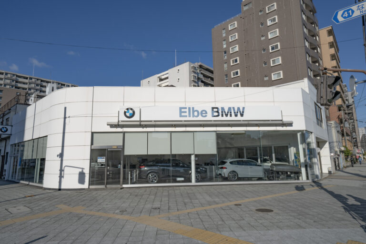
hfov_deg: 81.2
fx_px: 213
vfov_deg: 59.5
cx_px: 183
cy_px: 122
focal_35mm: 21
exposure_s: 1/200
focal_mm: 21
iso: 100
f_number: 18
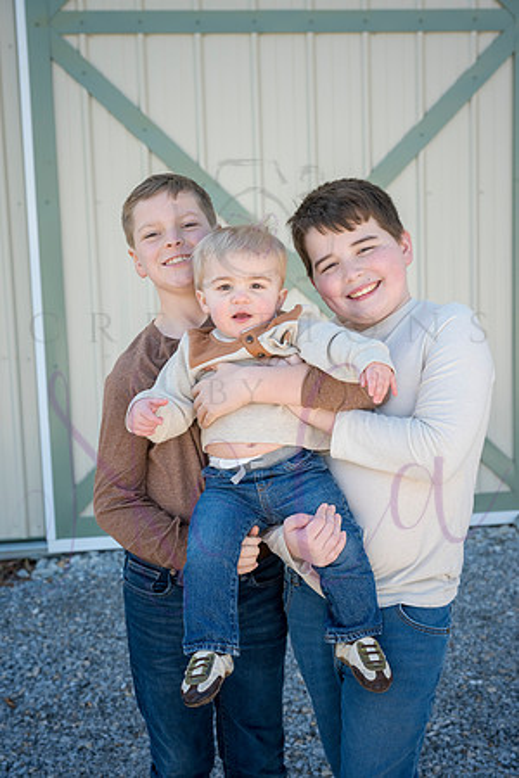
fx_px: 1103
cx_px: 260
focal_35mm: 51
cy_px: 389
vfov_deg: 38.9
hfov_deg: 26.5
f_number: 5.6
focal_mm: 51
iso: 400
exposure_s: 1/640
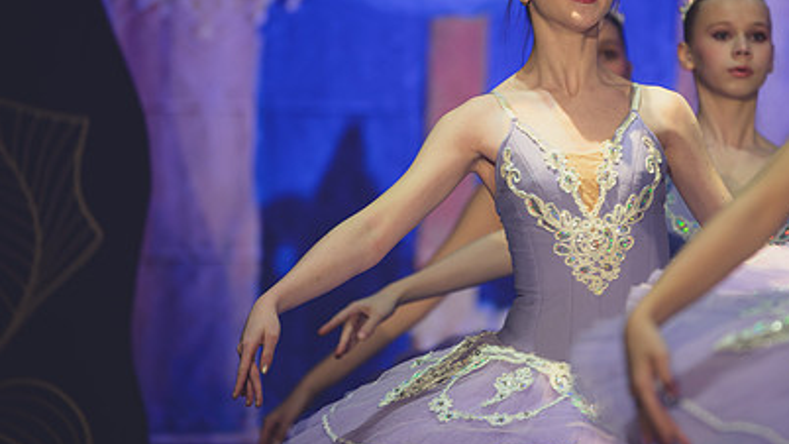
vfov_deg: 4.0
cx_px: 506
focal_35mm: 302
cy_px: 95
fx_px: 6317
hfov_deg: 7.1
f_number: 2.8
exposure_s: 1/320
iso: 1100
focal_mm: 200
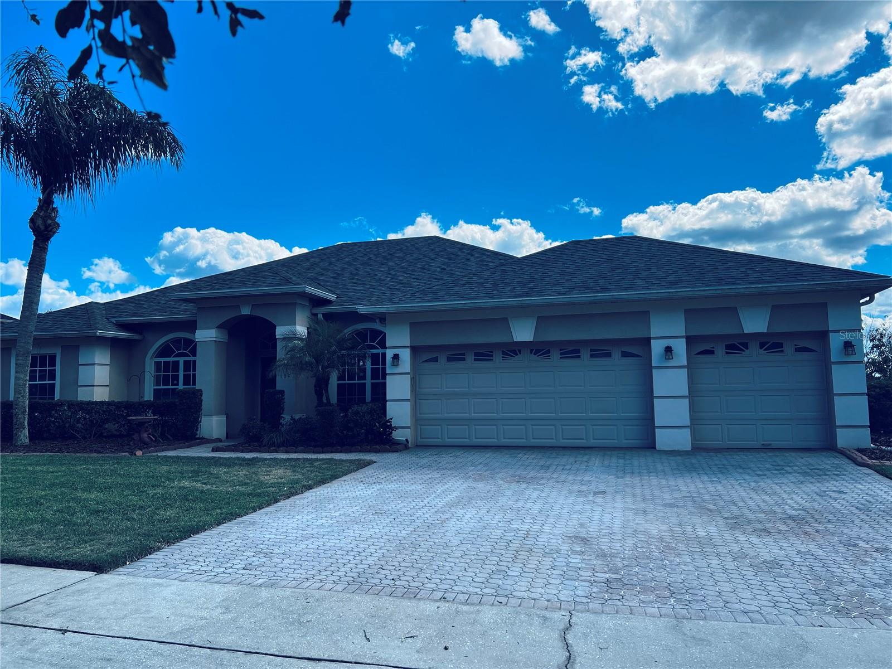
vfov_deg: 53.1
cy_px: 334
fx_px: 670
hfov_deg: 67.3
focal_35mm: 26
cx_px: 446
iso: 50
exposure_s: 1/3704
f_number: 1.5
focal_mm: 5.7
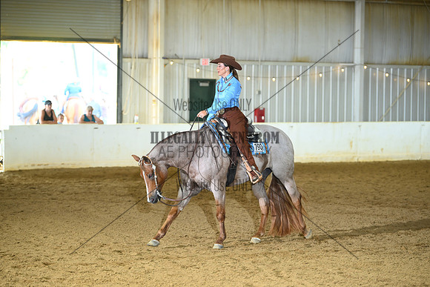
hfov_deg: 15.2
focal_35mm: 135
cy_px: 144
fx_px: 1613
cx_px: 215
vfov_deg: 10.2
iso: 1250
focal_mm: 135
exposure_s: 1/206
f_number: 3.5
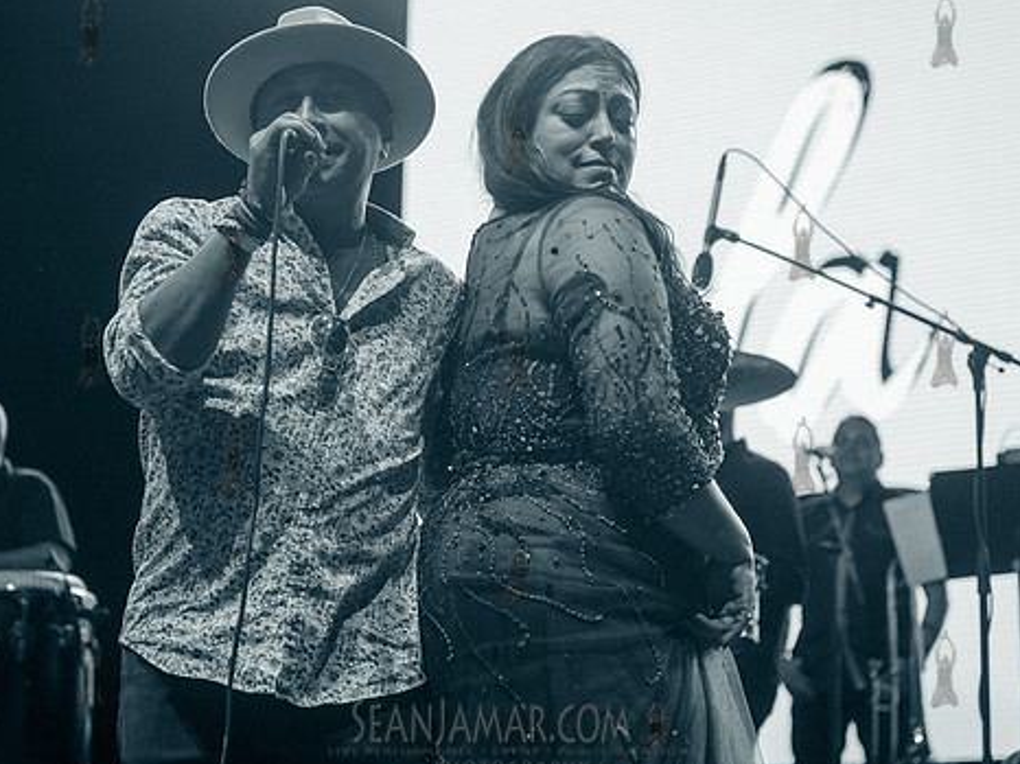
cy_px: 299
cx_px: 474
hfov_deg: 18.6
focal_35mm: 106
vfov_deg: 13.9
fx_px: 3122
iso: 2500
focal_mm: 70
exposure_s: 1/1250
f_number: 4
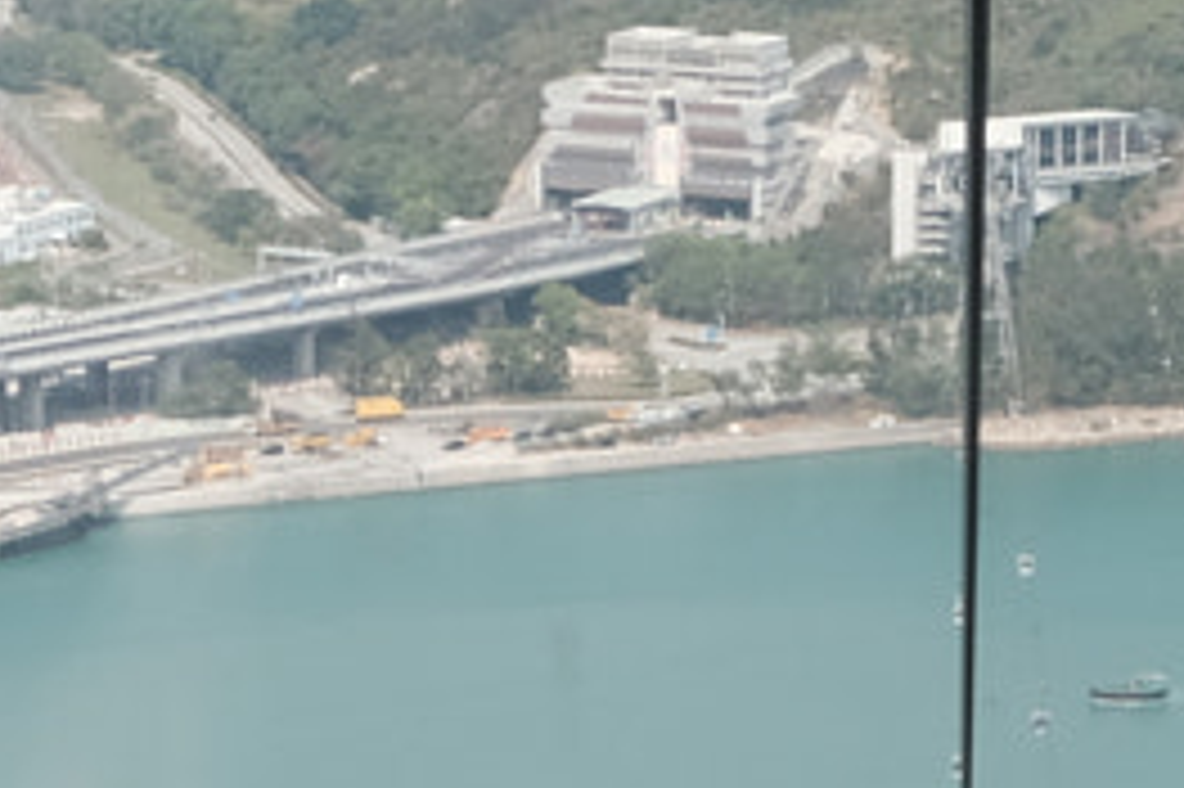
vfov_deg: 6.4
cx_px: 1040
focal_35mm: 213
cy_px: 1029
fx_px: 7001
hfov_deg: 9.6
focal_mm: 23
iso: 400
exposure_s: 1/2000
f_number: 4
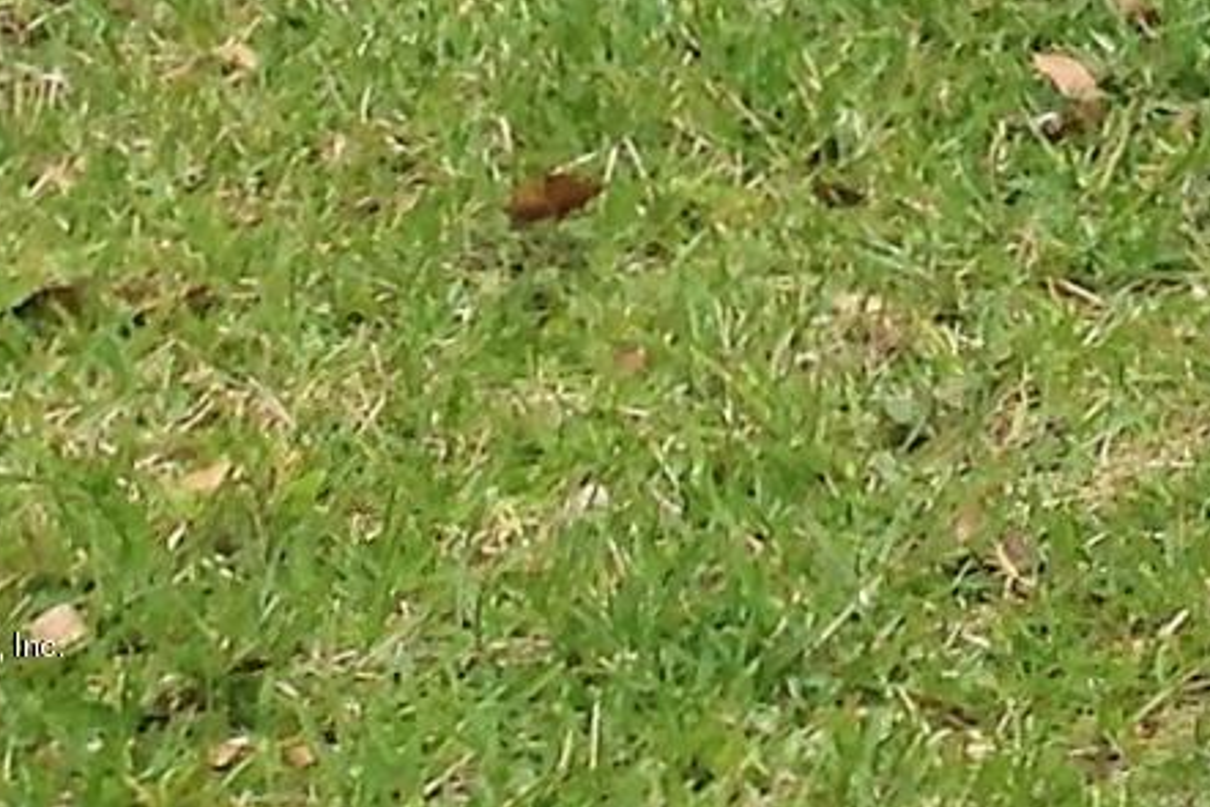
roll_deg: -0.2
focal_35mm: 233
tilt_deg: -2.8
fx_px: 7834
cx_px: 3844
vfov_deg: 5.3
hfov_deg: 7.6
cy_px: -2240
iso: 50
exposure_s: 1/278
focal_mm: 4.12
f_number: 2.4
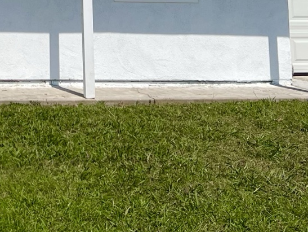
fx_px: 846
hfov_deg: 19.7
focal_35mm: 95
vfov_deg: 14.3
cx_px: -32
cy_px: -142
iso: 50
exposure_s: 1/9434
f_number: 1.5
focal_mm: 5.7
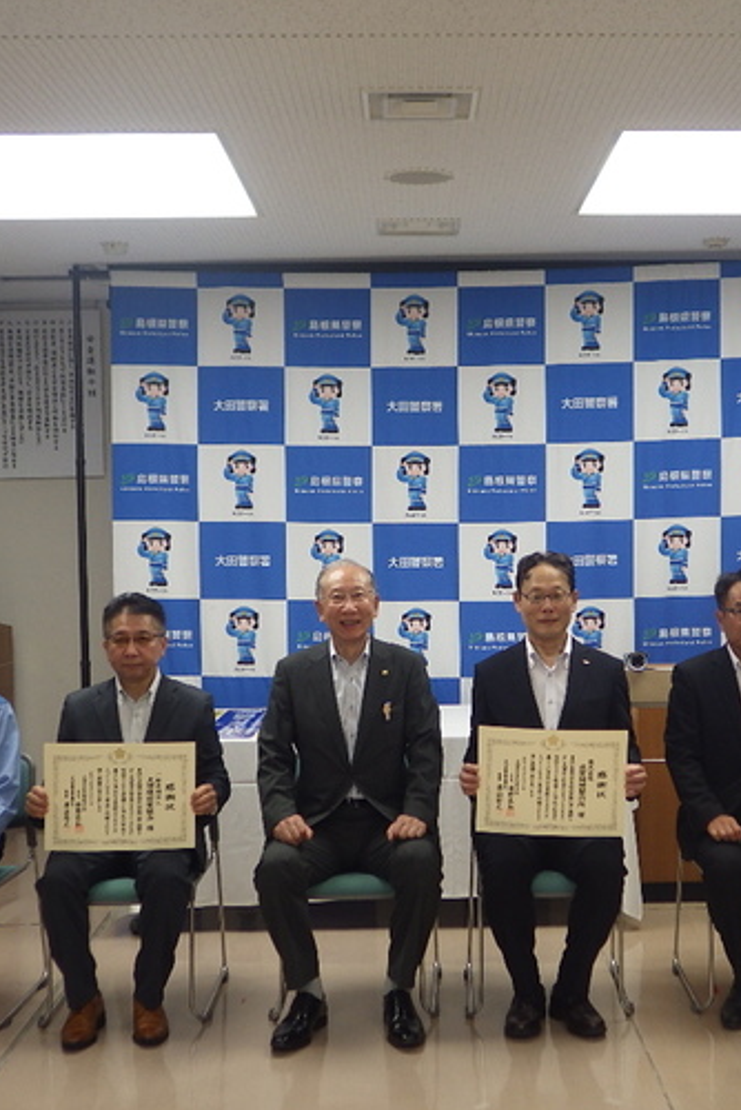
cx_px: 469
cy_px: 585
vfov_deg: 39.6
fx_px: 1541
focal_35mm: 50
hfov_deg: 26.9
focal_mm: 5.9
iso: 125
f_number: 2.4
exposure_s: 1/80
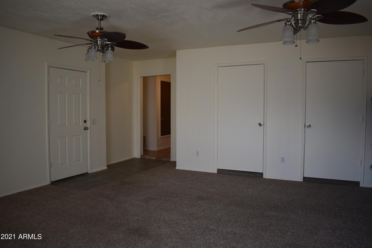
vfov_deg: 47.9
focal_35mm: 27
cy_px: 124
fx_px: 279
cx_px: 186
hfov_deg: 67.4
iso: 400
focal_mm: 18
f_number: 3.5
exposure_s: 1/250
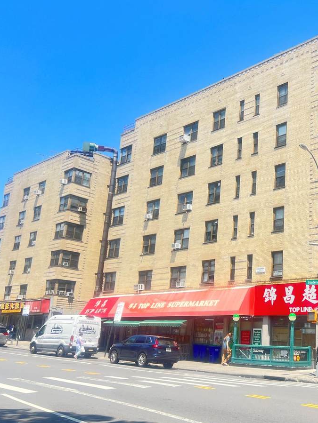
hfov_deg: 36.6
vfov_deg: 50.1
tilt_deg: +14.3
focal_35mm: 37
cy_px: 218
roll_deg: -2.6
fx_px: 453
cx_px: 277
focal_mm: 5.7
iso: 50
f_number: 1.5
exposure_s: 1/1252
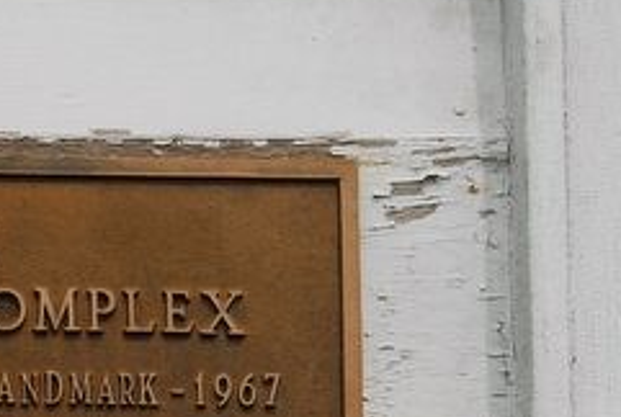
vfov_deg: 5.0
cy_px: 322
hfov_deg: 7.4
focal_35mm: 274
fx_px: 4732
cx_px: -183
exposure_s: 1/200
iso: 200
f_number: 10
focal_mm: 55
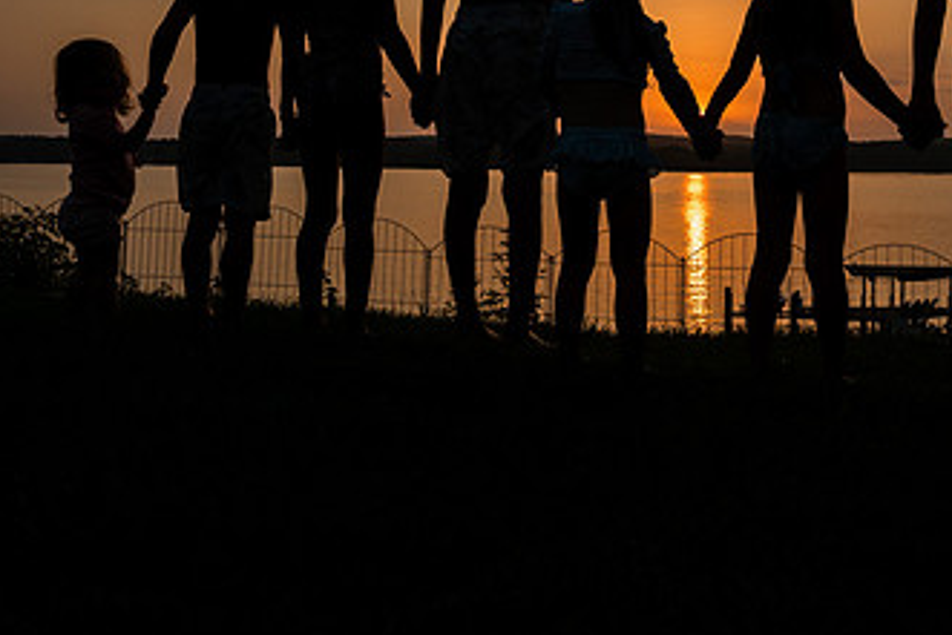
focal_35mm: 42
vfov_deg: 31.6
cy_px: 200
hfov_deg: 44.9
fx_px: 1111
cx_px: 710
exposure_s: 1/640
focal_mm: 24
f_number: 10
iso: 400
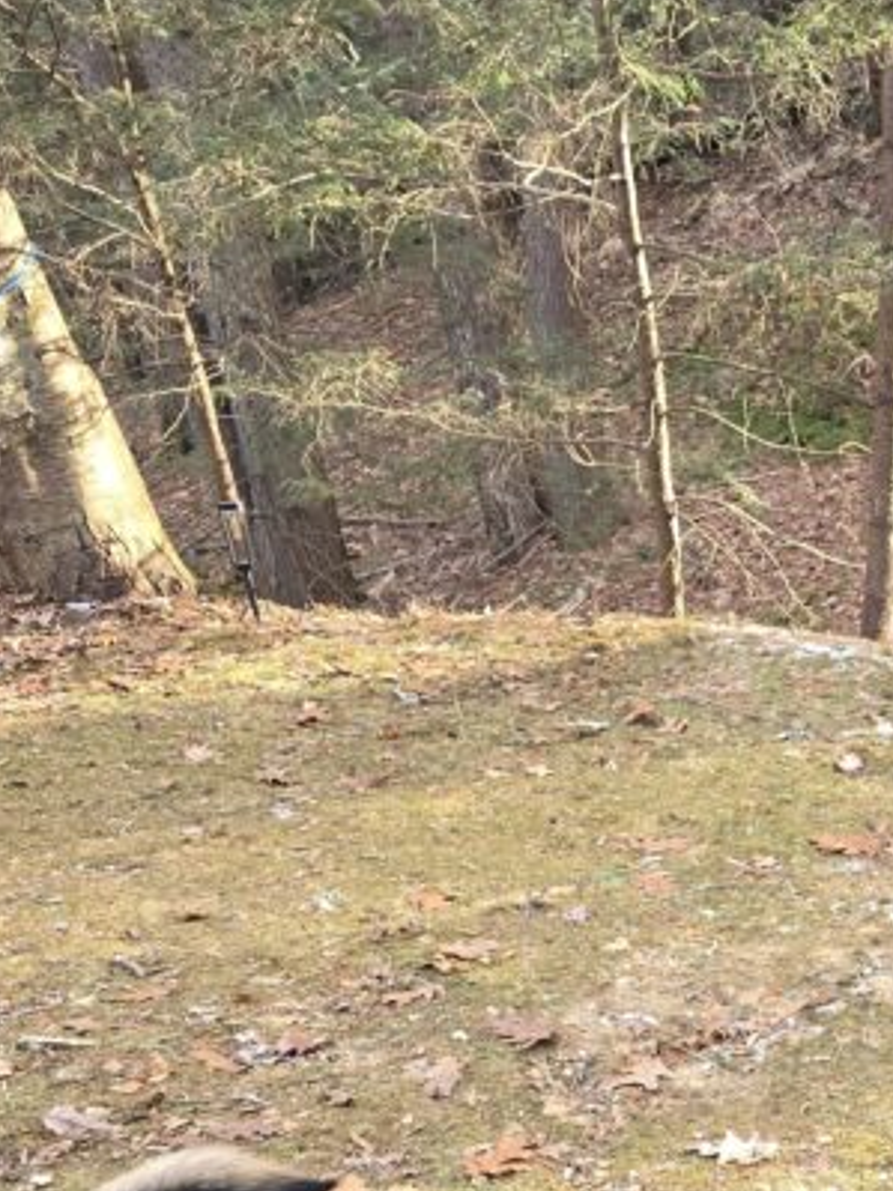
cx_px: 1021
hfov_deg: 23.1
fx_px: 2030
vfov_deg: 29.5
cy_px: 1313
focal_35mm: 59
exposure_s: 1/180
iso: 125
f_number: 1.7
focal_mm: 6.3
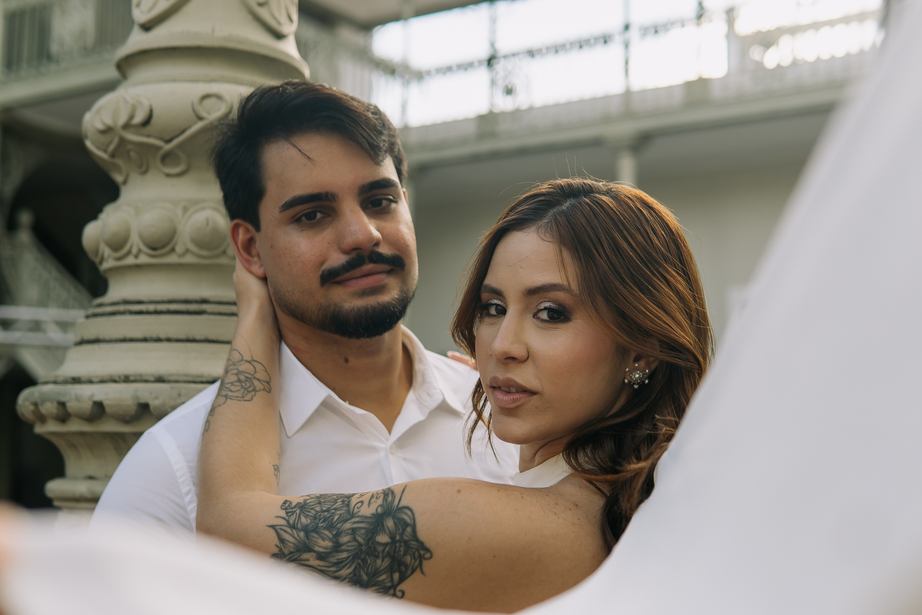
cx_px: 461
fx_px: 1152
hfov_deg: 43.6
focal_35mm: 45
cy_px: 308
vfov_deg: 29.9
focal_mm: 30
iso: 100
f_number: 2.5
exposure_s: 1/250
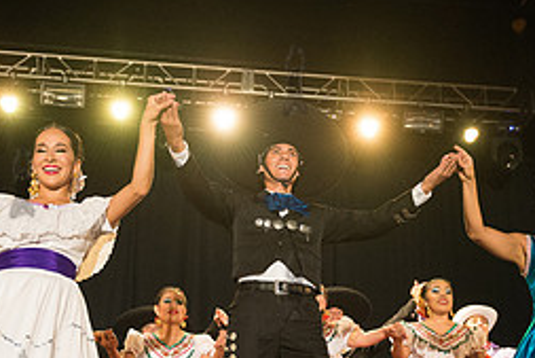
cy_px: 283
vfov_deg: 24.3
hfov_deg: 36.2
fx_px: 818
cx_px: 294
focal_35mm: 55
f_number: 2.8
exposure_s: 1/500
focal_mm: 24
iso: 4000
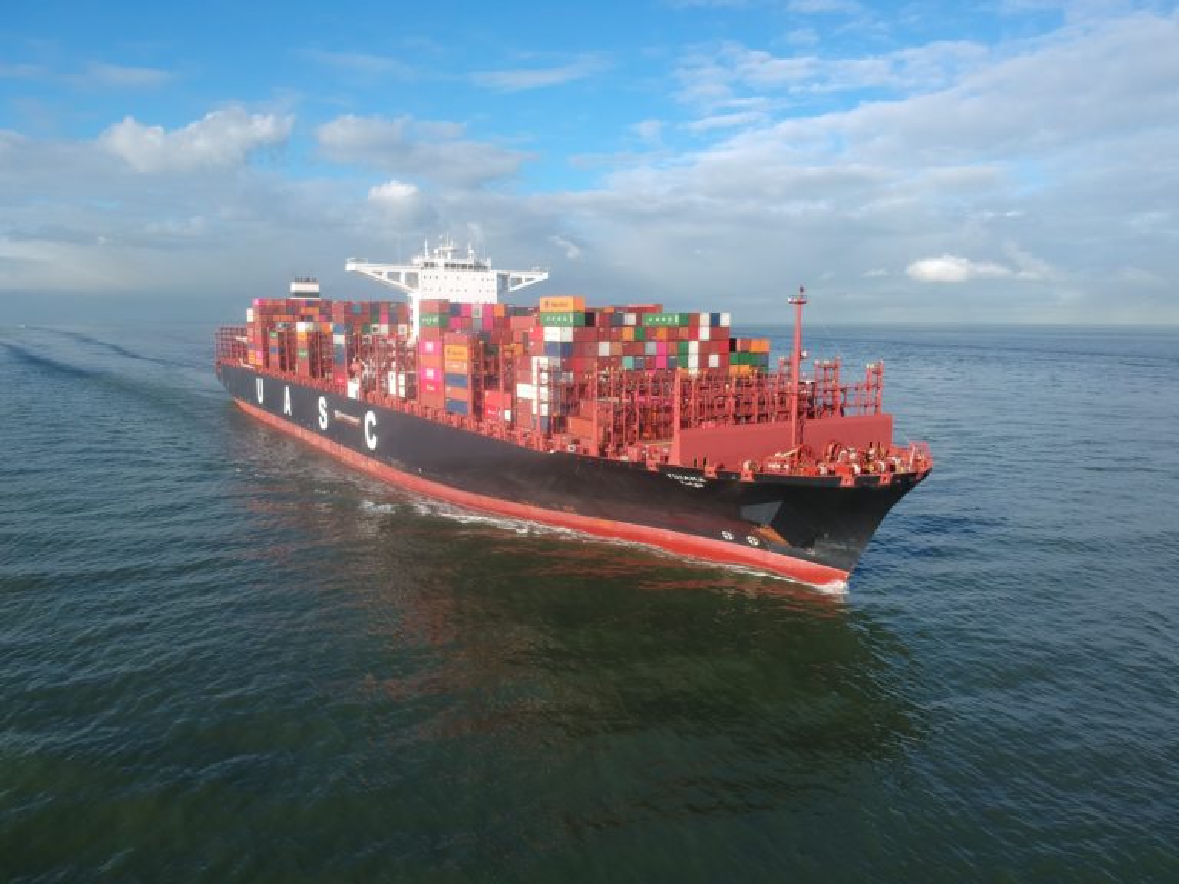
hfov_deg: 69.4
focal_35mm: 25
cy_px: 442
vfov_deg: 54.9
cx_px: 590
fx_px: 851
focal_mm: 4.49
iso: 100
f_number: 2.6
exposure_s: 1/800
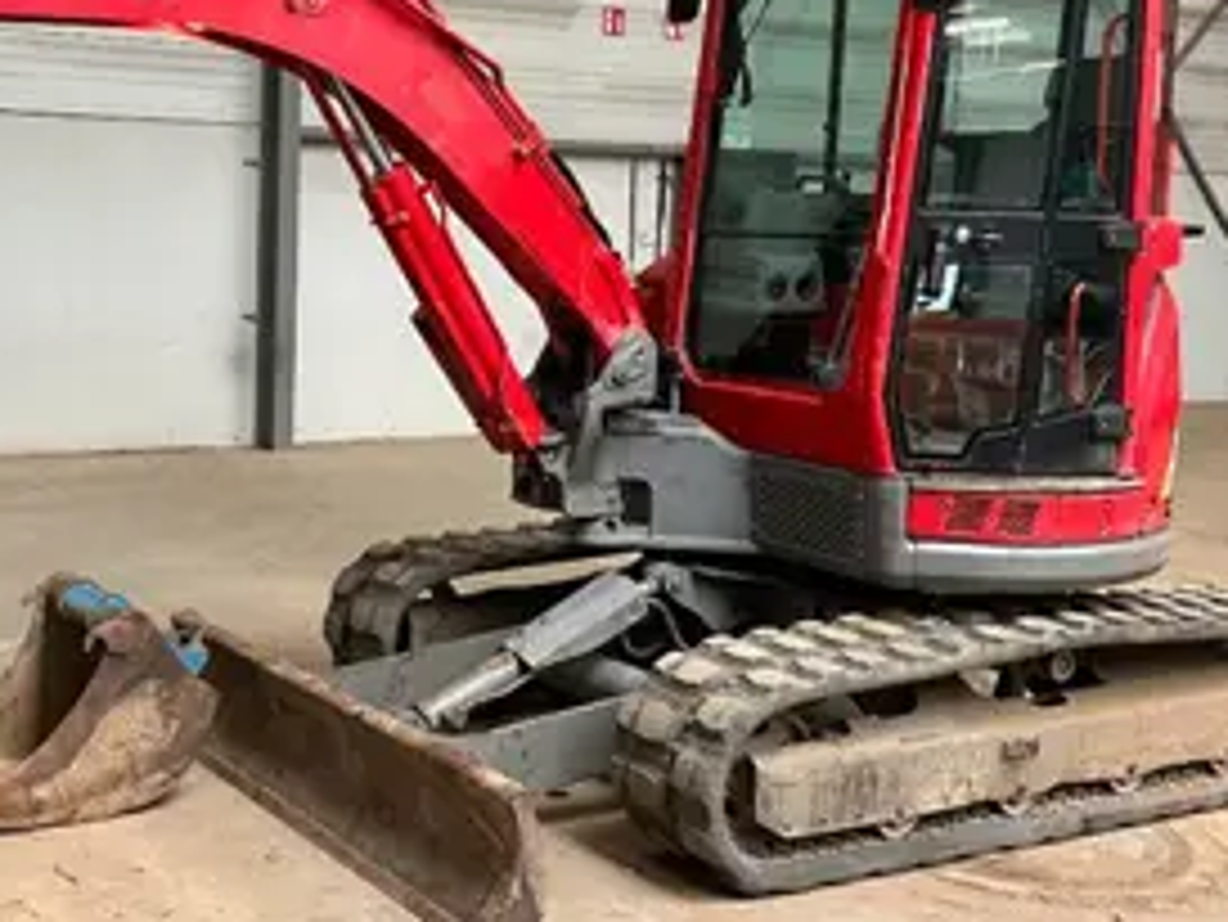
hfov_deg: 37.0
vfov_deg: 28.6
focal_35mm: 51
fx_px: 1810
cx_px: 378
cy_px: 409
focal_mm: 3
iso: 64
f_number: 1.8
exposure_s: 1/77
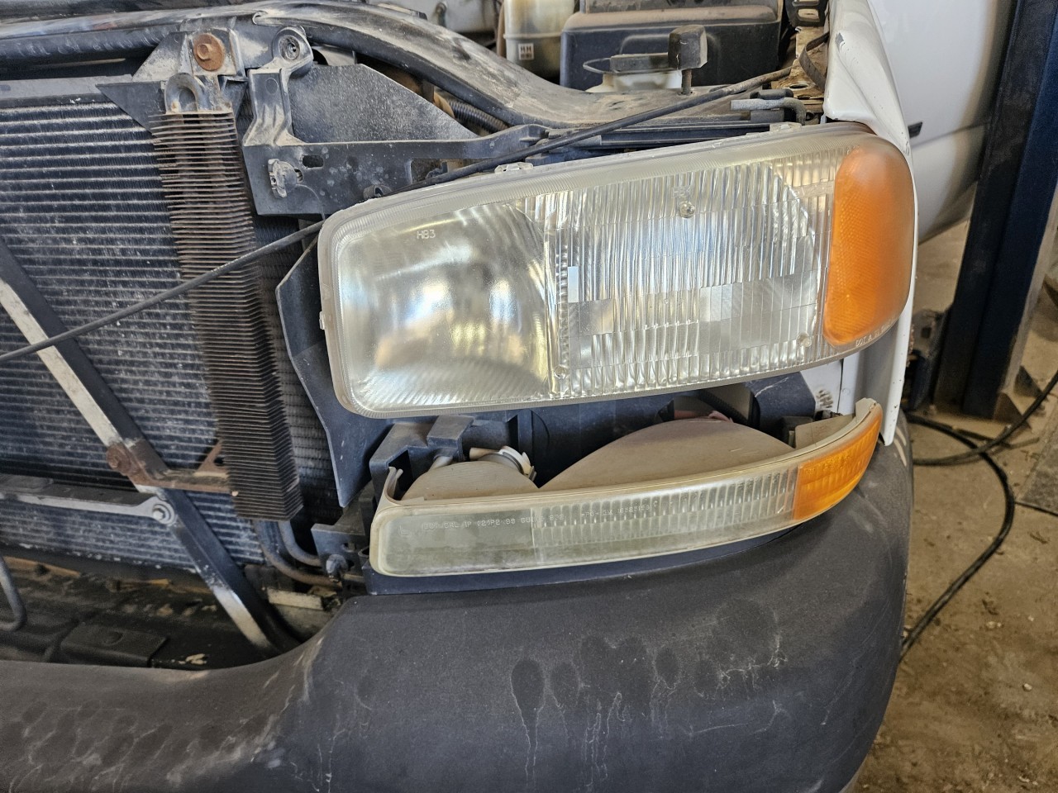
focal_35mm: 23
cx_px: 529
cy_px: 396
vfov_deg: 58.9
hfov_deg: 73.9
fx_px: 703
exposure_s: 1/120
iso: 250
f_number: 1.8
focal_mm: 5.4
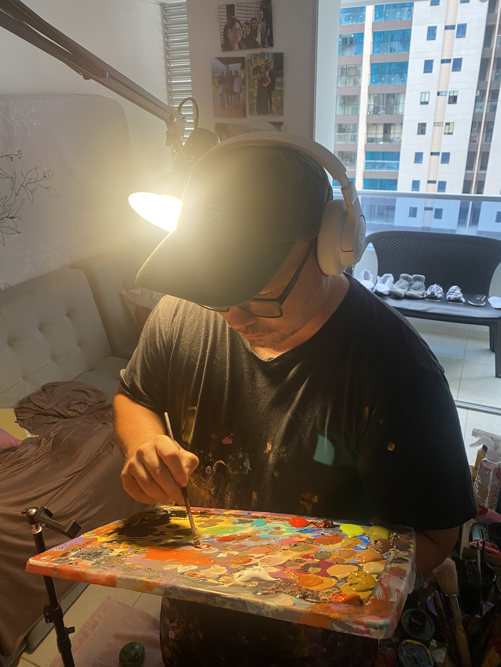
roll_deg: +0.1
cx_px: 250
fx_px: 502
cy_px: 334
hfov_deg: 53.1
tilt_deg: -23.3
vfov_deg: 67.3
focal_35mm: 26
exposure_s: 1/60
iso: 125
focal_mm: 4.25
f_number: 1.8
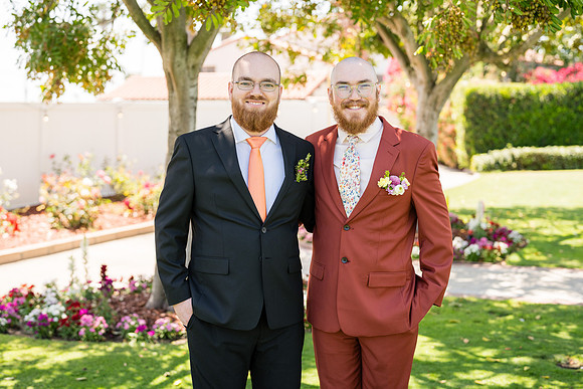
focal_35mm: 53
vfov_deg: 25.6
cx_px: 290
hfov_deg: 37.6
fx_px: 857
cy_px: 187
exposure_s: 1/640
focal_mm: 50
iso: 100
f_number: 2.5
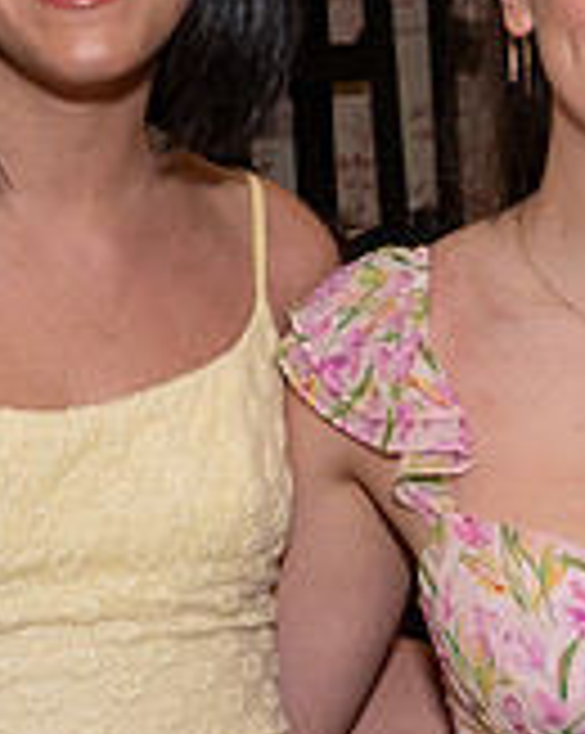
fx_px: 3578
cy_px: 265
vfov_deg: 11.7
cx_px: 747
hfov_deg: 9.2
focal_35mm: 165
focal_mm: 26
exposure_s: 1/250
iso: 800
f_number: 7.1
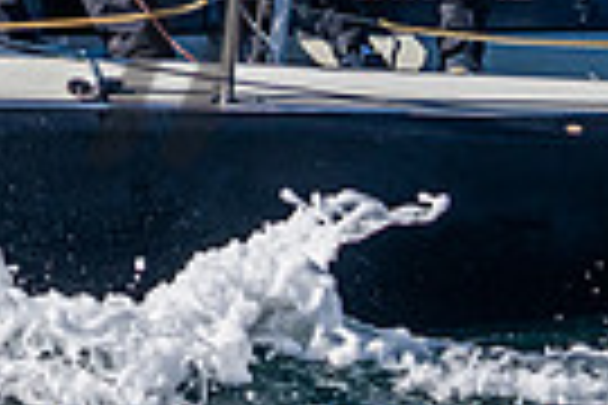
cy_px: -635
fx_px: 12835
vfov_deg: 1.8
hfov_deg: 2.7
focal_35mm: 760
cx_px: -185
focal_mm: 140
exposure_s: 1/4000
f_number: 6.3
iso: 400
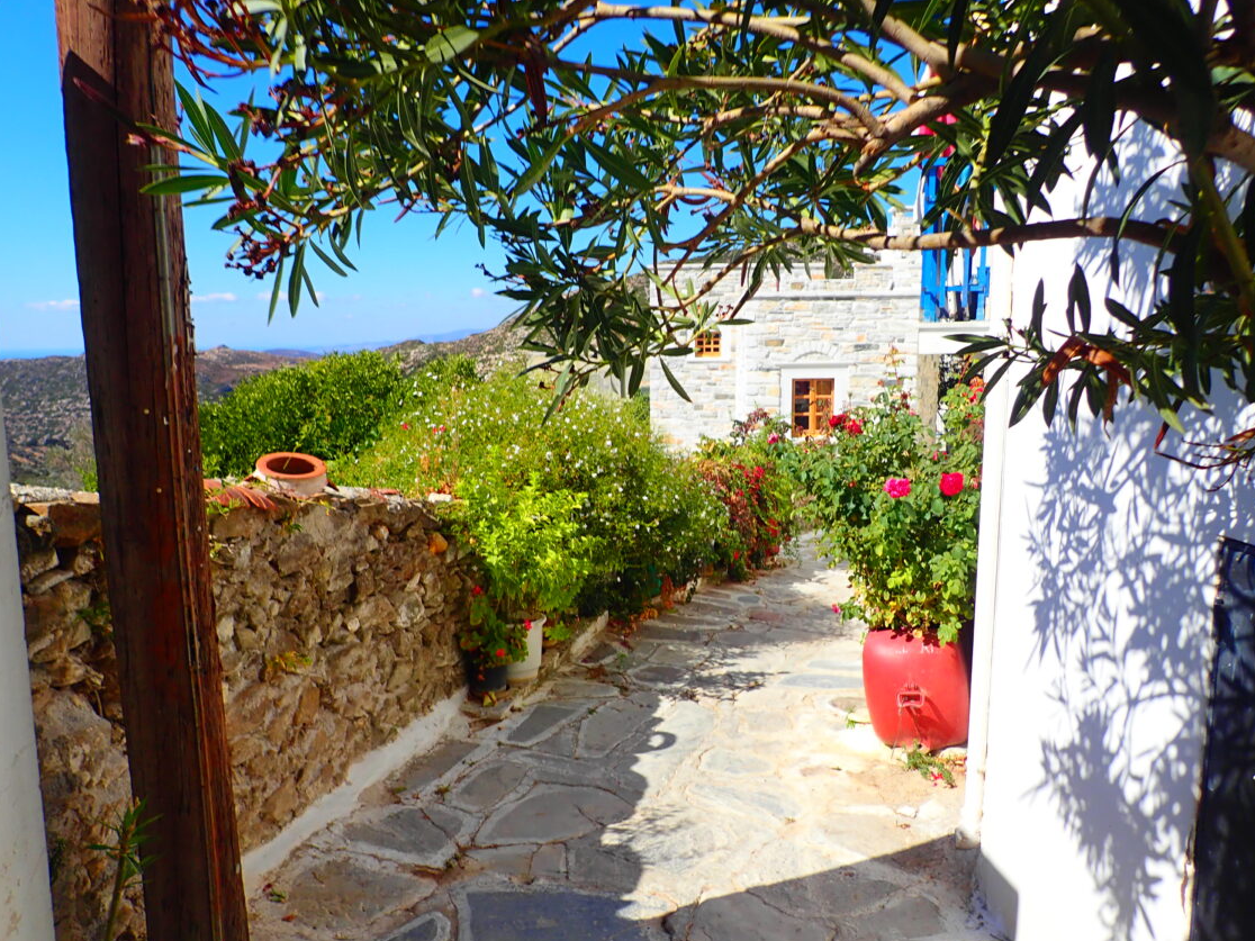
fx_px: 943
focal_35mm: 26
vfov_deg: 53.1
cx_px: 628
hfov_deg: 67.3
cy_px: 466
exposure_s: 1/200
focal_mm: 4.5
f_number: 8
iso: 100
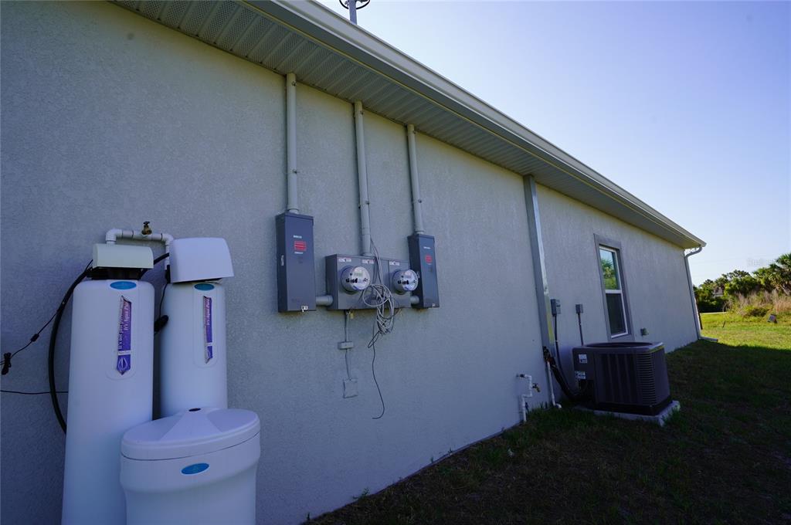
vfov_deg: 67.2
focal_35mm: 18
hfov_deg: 90.1
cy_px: 262
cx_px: 396
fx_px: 395
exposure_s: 1/125
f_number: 8
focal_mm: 18
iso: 100
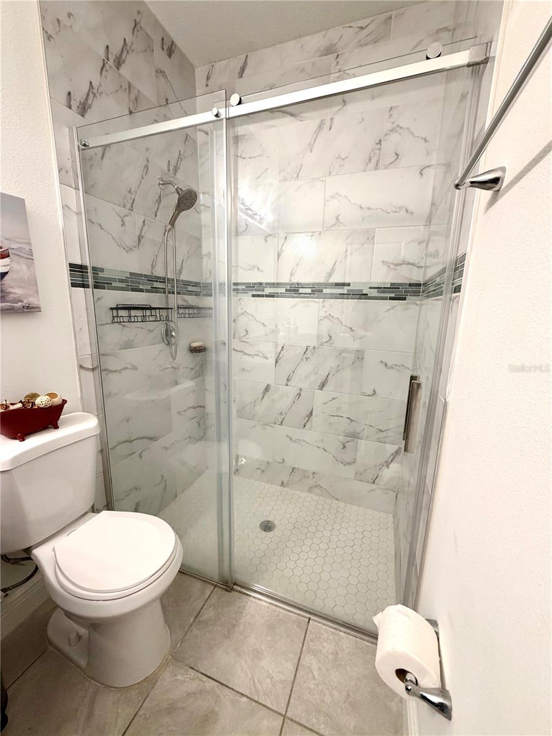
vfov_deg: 102.1
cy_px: 368
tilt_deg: -11.2
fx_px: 298
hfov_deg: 85.7
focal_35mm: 14
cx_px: 276
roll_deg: -2.7
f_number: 2.2
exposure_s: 1/120
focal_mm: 2.22
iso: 320
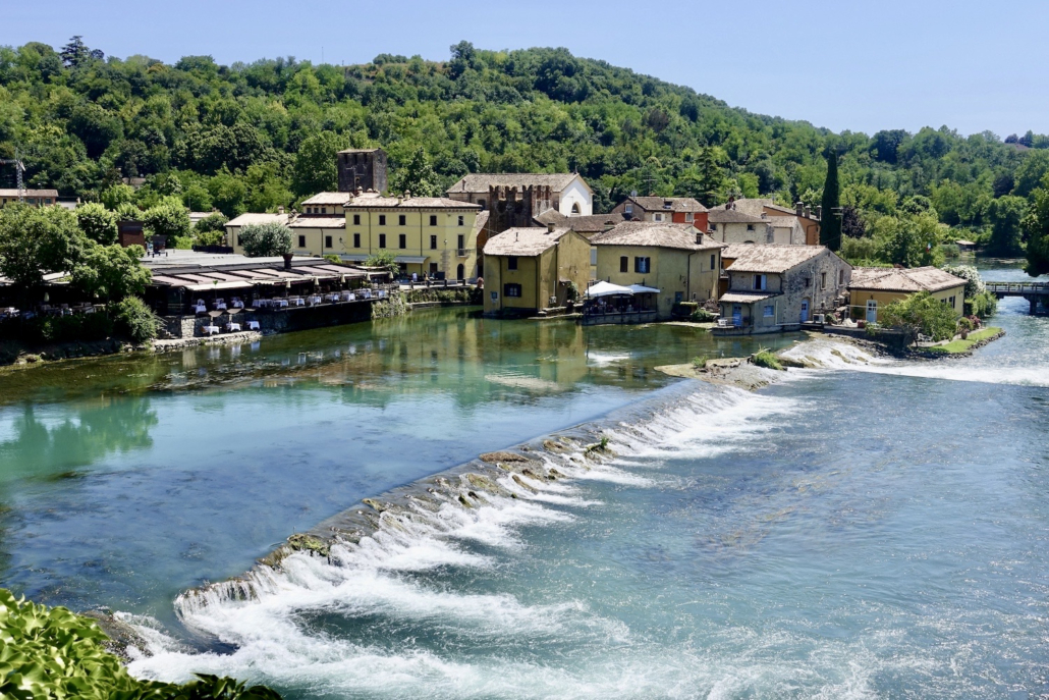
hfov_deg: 53.1
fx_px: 1049
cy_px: 350
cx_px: 524
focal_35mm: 36
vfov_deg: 36.9
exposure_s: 1/500
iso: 125
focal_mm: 13.34
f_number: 5.6
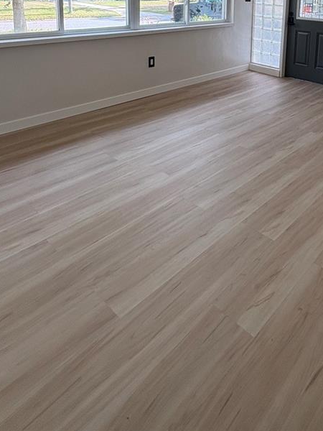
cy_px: 45
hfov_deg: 47.5
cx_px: 249
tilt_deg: -8.5
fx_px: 348
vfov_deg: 55.2
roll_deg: -2.9
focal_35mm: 28
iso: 50
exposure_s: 1/117
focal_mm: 2.22
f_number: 2.2
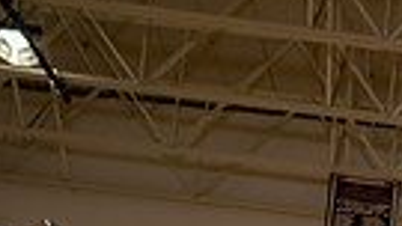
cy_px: 648
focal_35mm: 94
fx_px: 1002
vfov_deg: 10.1
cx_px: 423
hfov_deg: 21.7
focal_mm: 27
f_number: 5.6
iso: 800
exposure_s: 1/250
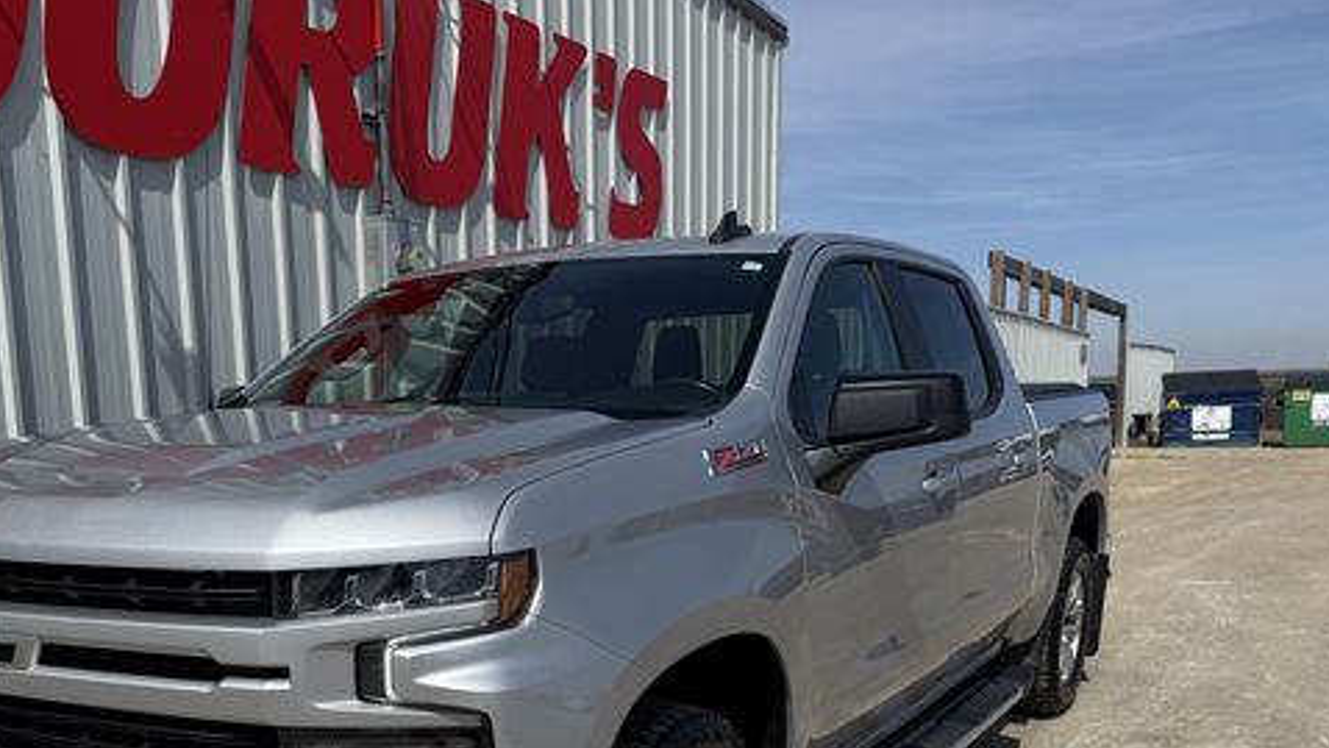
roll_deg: +3.0
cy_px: 617
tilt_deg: -9.1
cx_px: 456
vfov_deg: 32.6
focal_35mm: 35
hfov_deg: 55.6
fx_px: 1234
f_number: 1.78
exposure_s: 1/10309
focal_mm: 6.76
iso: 100
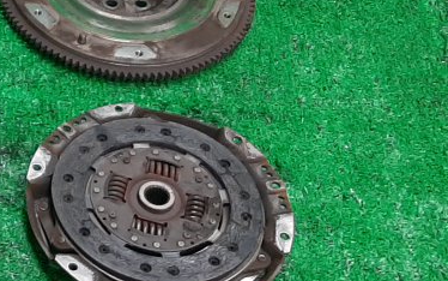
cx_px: -223
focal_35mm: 106
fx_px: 1295
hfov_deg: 17.6
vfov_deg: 12.4
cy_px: 121
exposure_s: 1/50
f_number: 1.7
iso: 110
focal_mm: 3.93
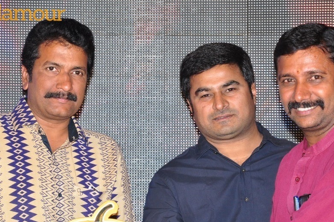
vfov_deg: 6.6
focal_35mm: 209
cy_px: 170
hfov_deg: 9.9
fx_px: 1937
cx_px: 174
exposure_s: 1/125
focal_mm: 90
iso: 500
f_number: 7.1
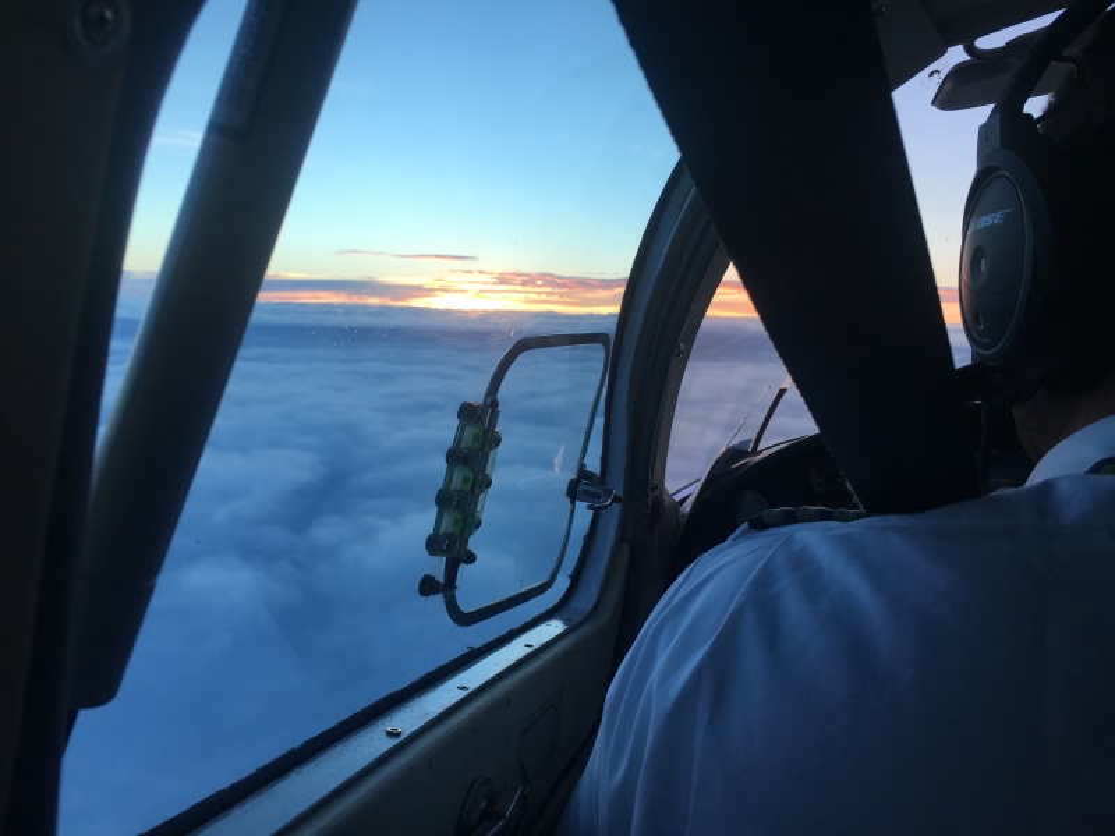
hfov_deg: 61.7
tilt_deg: -5.7
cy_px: 418
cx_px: 558
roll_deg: -1.1
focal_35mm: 29
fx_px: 934
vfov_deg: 48.2
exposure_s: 1/120
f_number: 2.2
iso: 32
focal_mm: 4.15
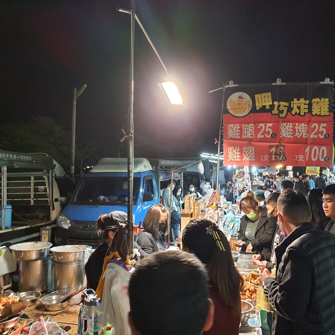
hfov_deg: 52.2
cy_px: 167
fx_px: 339
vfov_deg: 52.5
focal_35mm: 31
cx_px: 200
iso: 250
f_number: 1.7
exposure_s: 1/40
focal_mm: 4.32
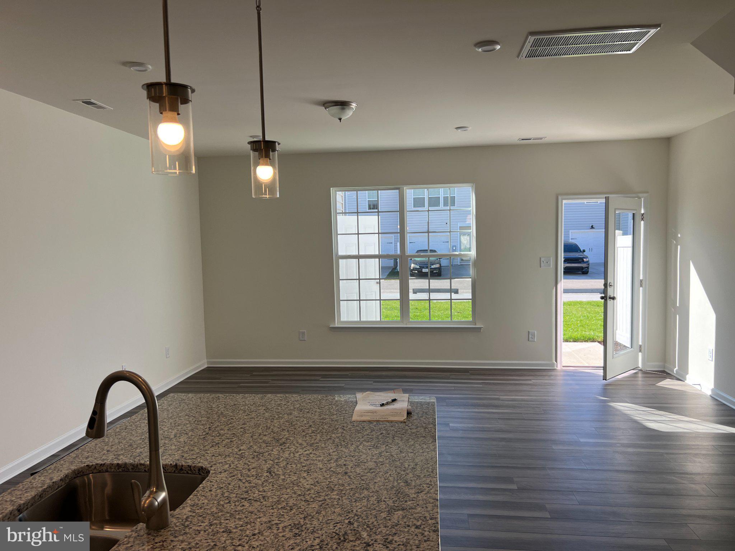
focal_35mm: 26
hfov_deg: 67.3
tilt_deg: -4.9
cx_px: 368
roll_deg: +1.9
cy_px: 276
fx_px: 552
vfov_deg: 53.1
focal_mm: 5.7
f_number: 1.5
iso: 50
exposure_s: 1/678
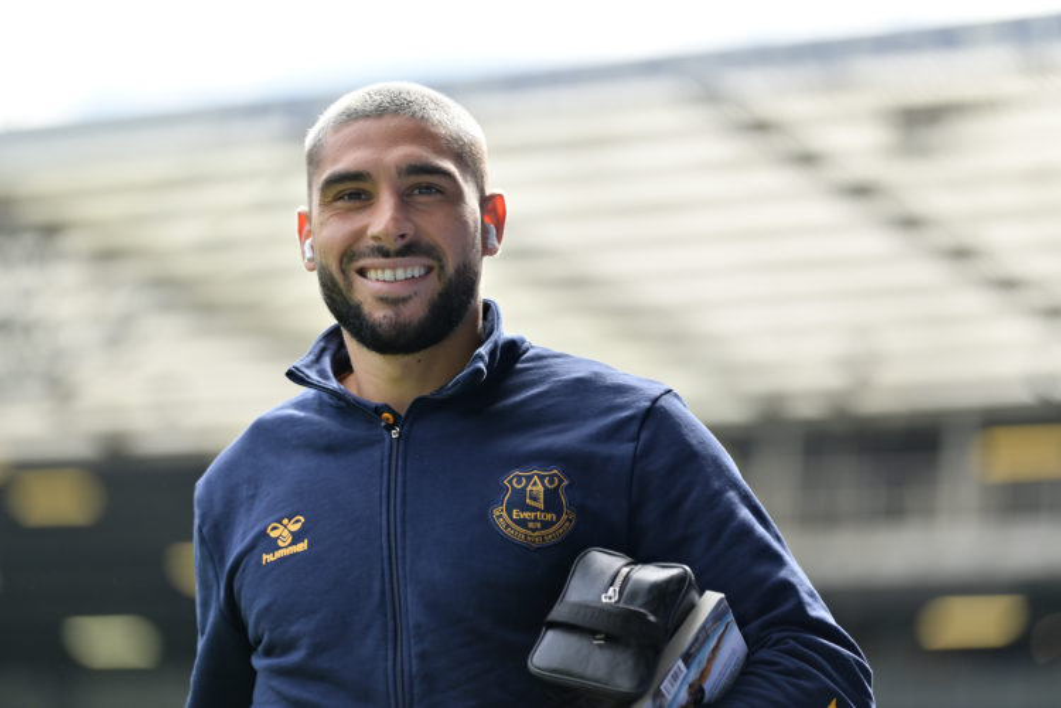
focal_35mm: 170
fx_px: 5010
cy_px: 354
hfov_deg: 12.1
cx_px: 530
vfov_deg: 8.1
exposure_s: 1/640
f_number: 2.8
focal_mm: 170
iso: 100
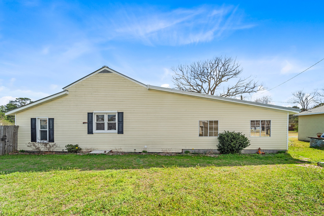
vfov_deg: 81.2
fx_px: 126
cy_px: 108
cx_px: 162
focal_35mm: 14
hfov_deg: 104.3
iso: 125
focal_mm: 14
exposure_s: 1/250
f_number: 9
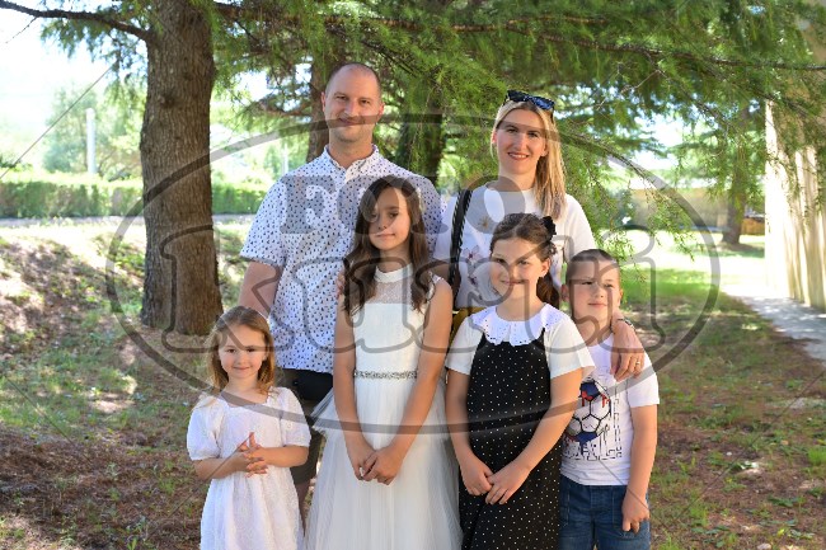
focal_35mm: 51
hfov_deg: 38.9
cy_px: 275
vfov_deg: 26.5
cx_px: 413
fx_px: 1170
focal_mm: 51
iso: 640
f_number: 5.6
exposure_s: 1/160
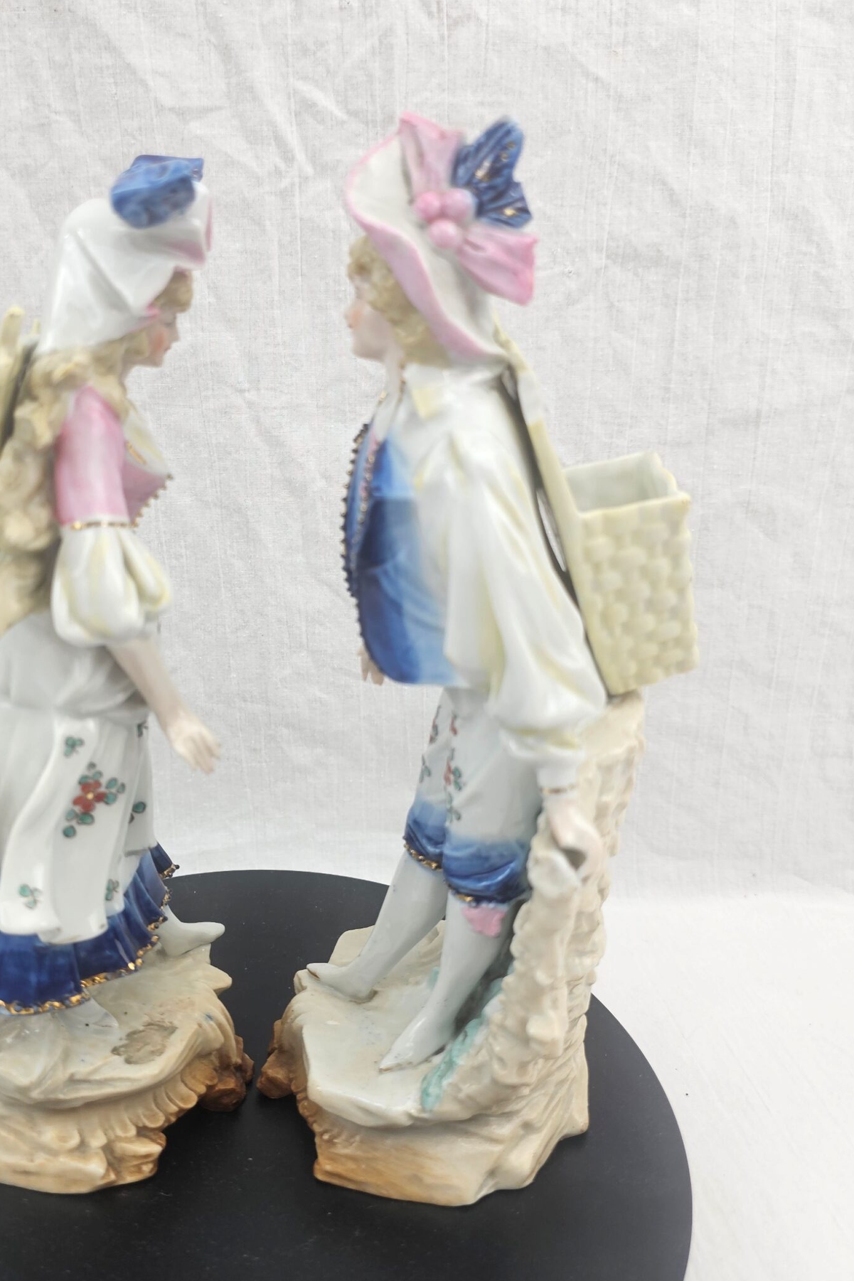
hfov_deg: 43.0
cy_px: 617
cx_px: 285
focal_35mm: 30
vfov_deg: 61.9
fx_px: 1067
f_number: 1.7
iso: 50
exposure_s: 1/100
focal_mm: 6.3
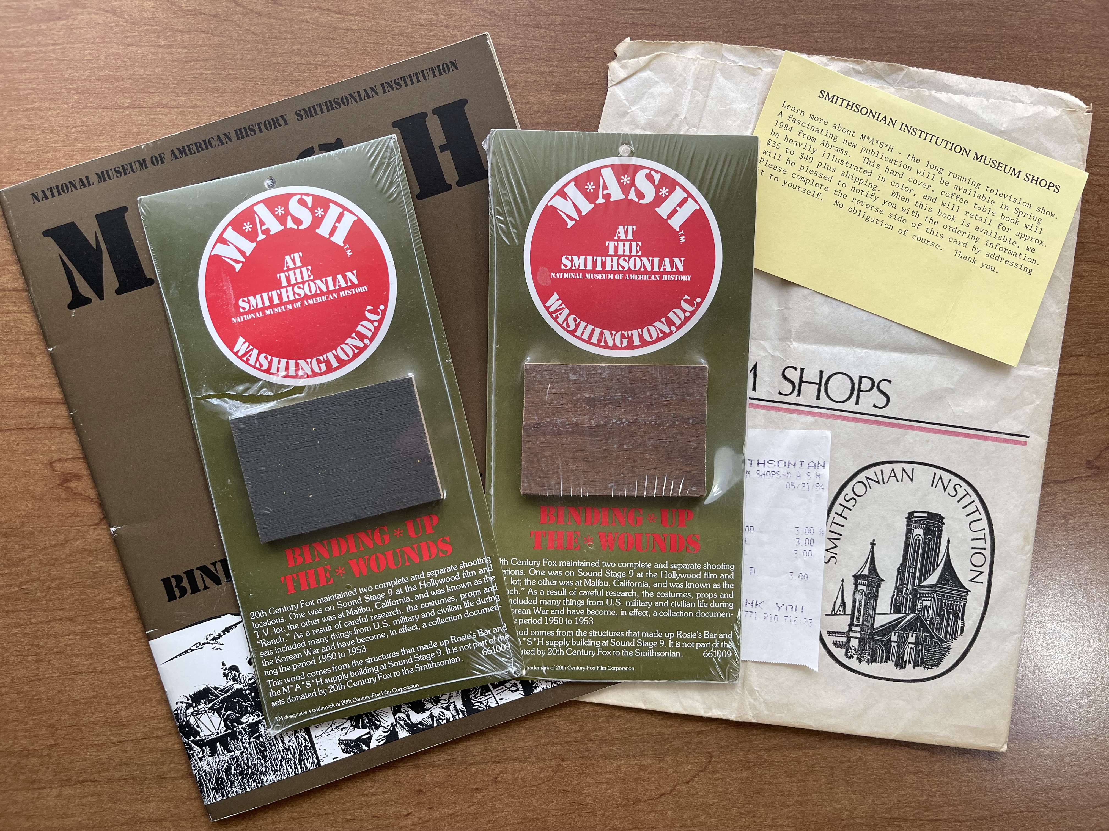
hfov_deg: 67.3
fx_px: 833
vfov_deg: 53.1
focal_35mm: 26
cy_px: 416
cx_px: 554
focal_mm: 5.1
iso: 125
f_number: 1.6
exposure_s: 1/120
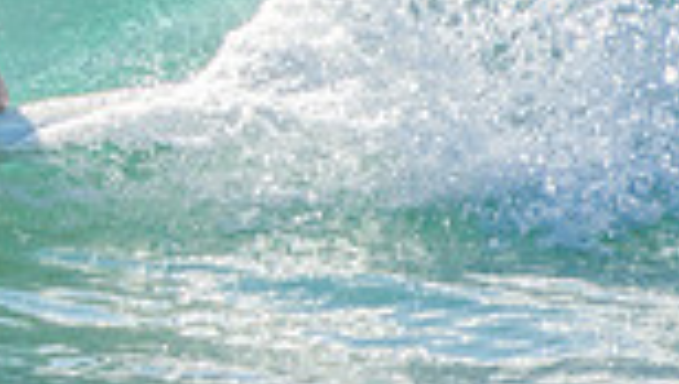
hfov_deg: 1.3
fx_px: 28837
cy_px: -192
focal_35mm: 1600
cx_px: -516
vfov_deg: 0.8
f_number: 5.6
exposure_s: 1/1250
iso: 200
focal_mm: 270
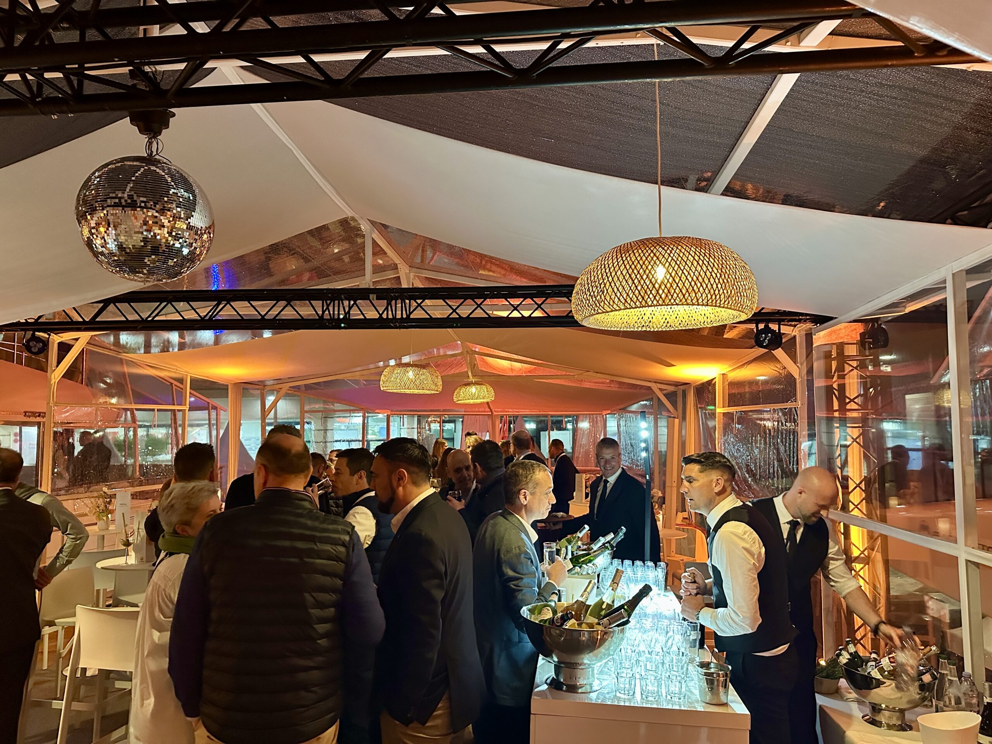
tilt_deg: +4.3
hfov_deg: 71.6
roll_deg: +0.8
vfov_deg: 56.8
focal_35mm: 24
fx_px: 688
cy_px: 372
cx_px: 496
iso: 800
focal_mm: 6.86
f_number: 1.78
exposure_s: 1/50
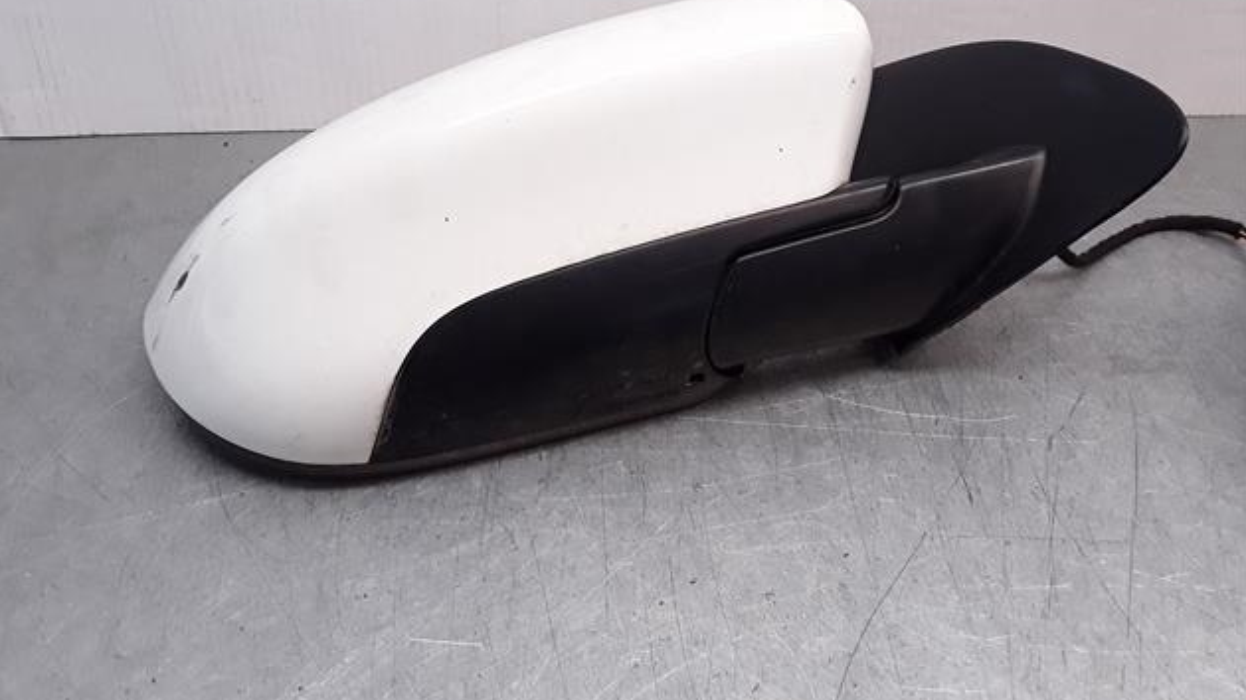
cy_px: 255
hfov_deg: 62.6
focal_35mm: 31
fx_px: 1024
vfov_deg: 37.5
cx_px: 617
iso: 100
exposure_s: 1/172
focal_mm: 2.91
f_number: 1.9
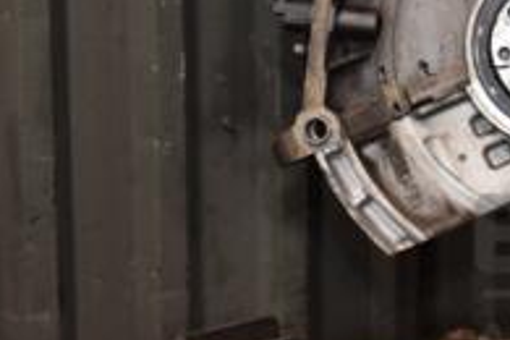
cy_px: -115
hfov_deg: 18.2
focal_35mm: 111
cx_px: 426
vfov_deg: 12.0
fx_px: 1572
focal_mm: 24
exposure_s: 1/60
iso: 800
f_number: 5
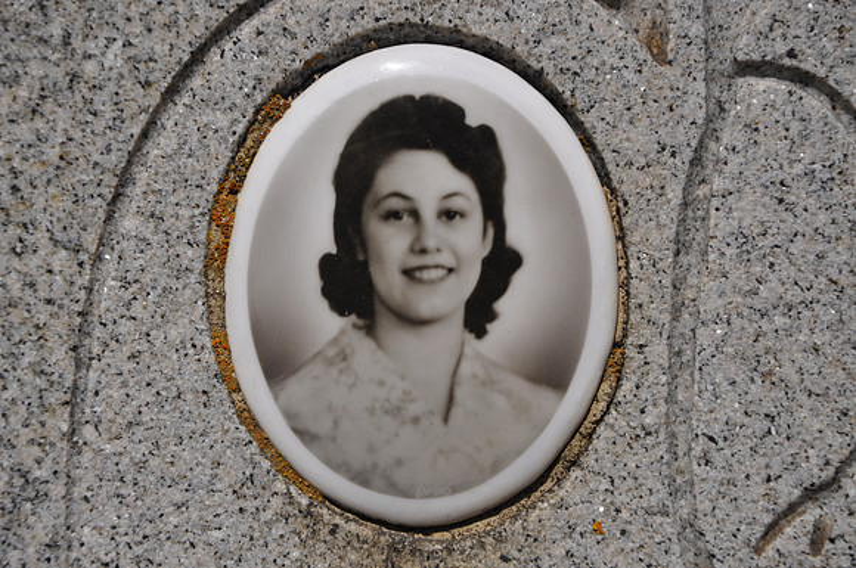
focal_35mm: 158
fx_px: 3740
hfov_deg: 13.1
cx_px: 428
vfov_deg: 8.7
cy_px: 284
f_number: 9
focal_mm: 105
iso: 200
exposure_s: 1/320
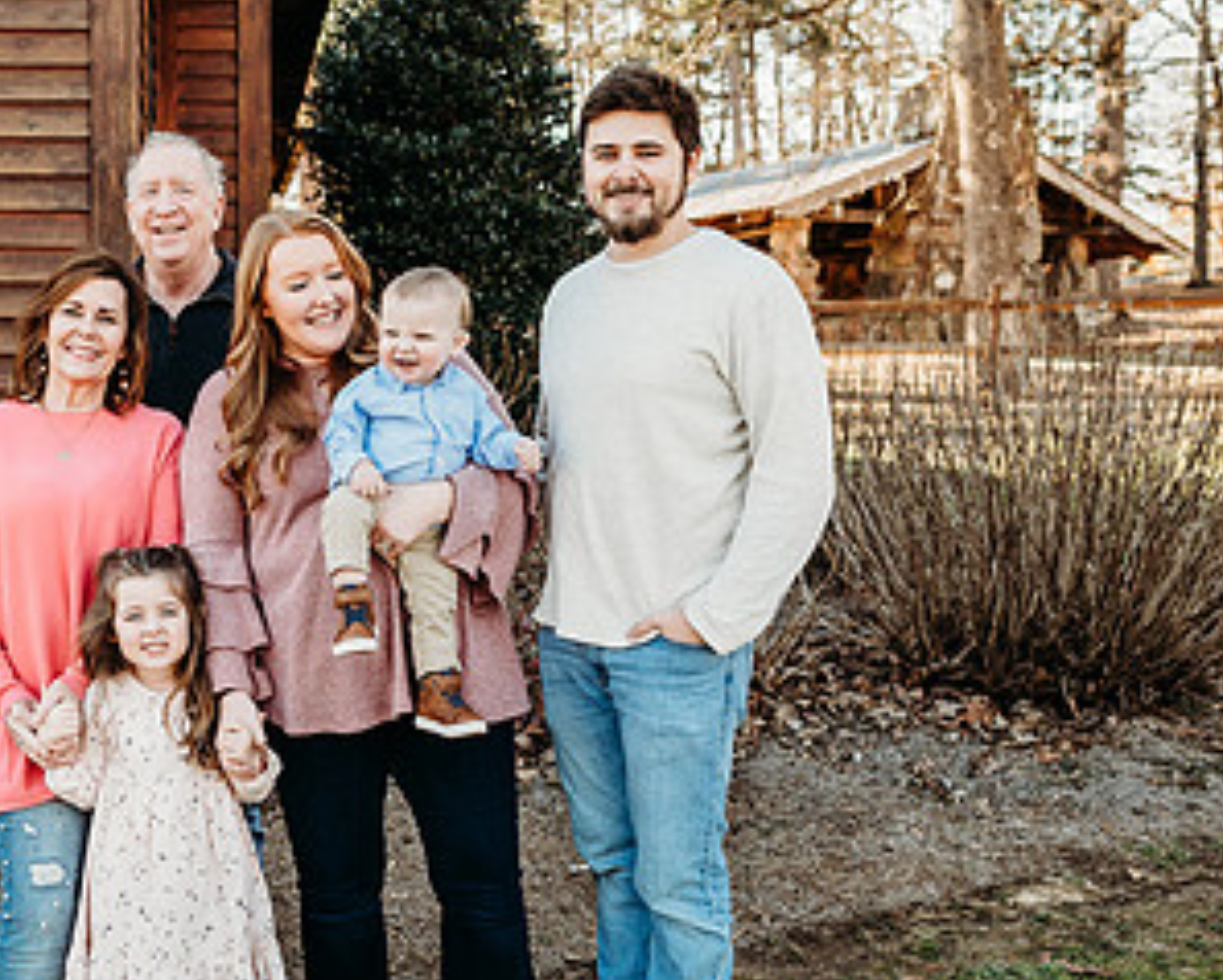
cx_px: 259
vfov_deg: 34.2
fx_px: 1594
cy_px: 488
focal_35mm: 44
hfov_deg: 40.4
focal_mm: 24
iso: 250
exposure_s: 1/320
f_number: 2.8
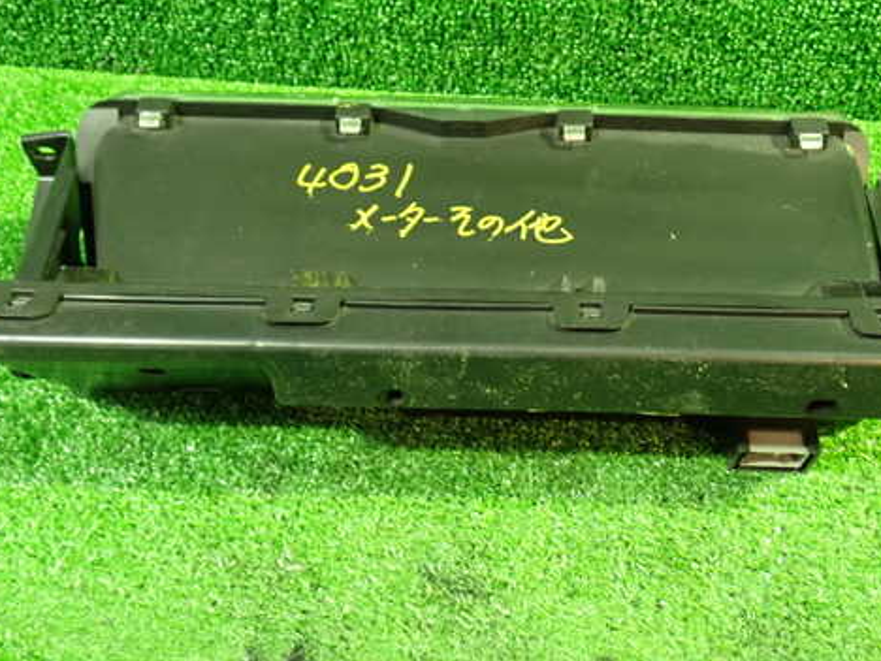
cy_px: 303
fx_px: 1043
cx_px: 448
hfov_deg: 45.8
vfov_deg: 35.1
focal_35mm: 41
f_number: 2.4
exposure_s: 1/15
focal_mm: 5.79
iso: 800
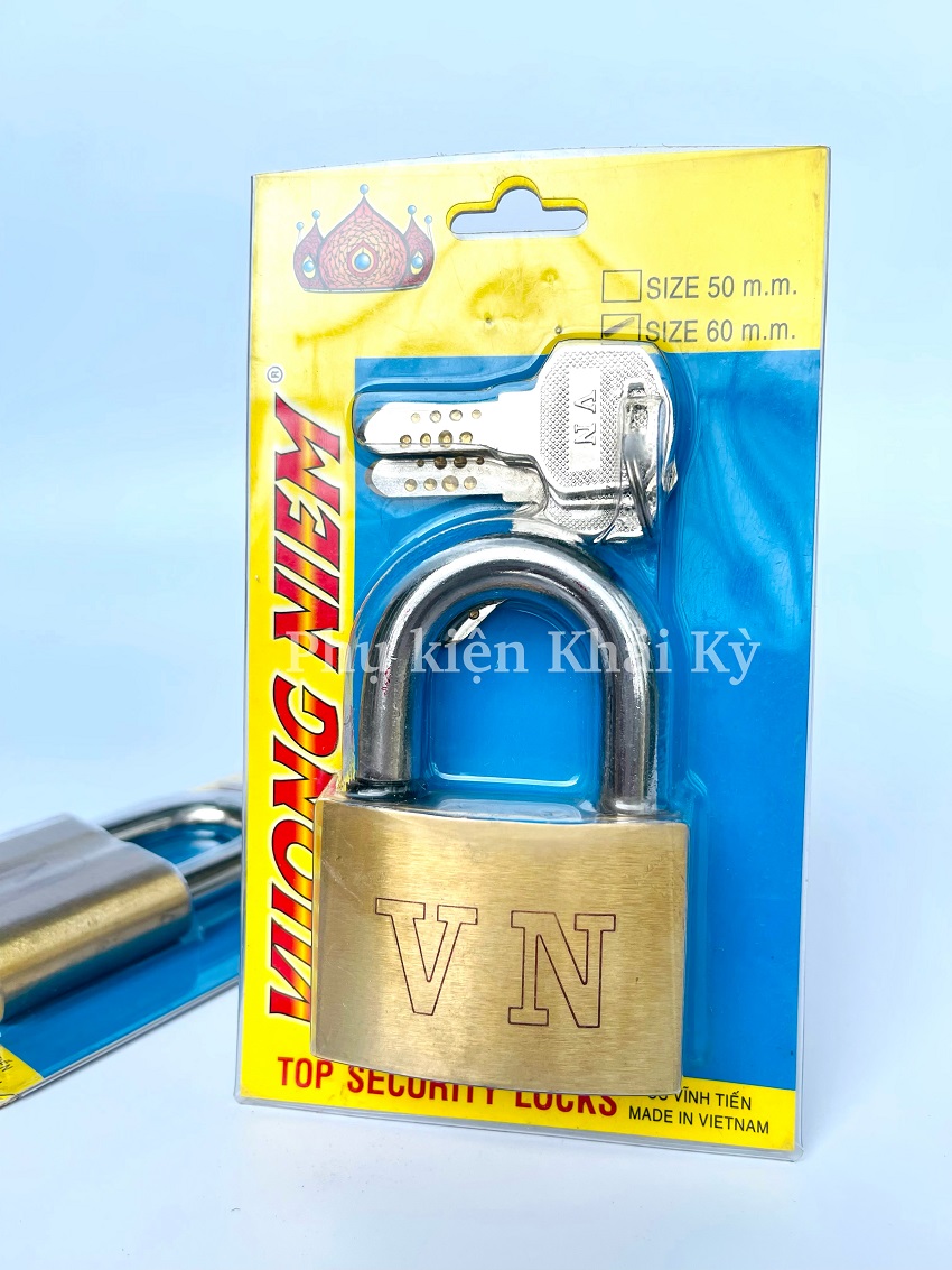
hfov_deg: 53.1
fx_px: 953
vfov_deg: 67.3
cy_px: 635
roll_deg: +0.8
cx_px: 476
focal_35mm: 26
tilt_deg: -12.9
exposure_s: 1/1038
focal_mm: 5.1
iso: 32
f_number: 1.6
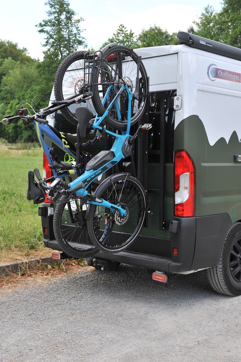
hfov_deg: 25.5
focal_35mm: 53
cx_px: 110
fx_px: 532
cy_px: 166
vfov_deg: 37.5
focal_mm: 48
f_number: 5
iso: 320
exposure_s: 1/500
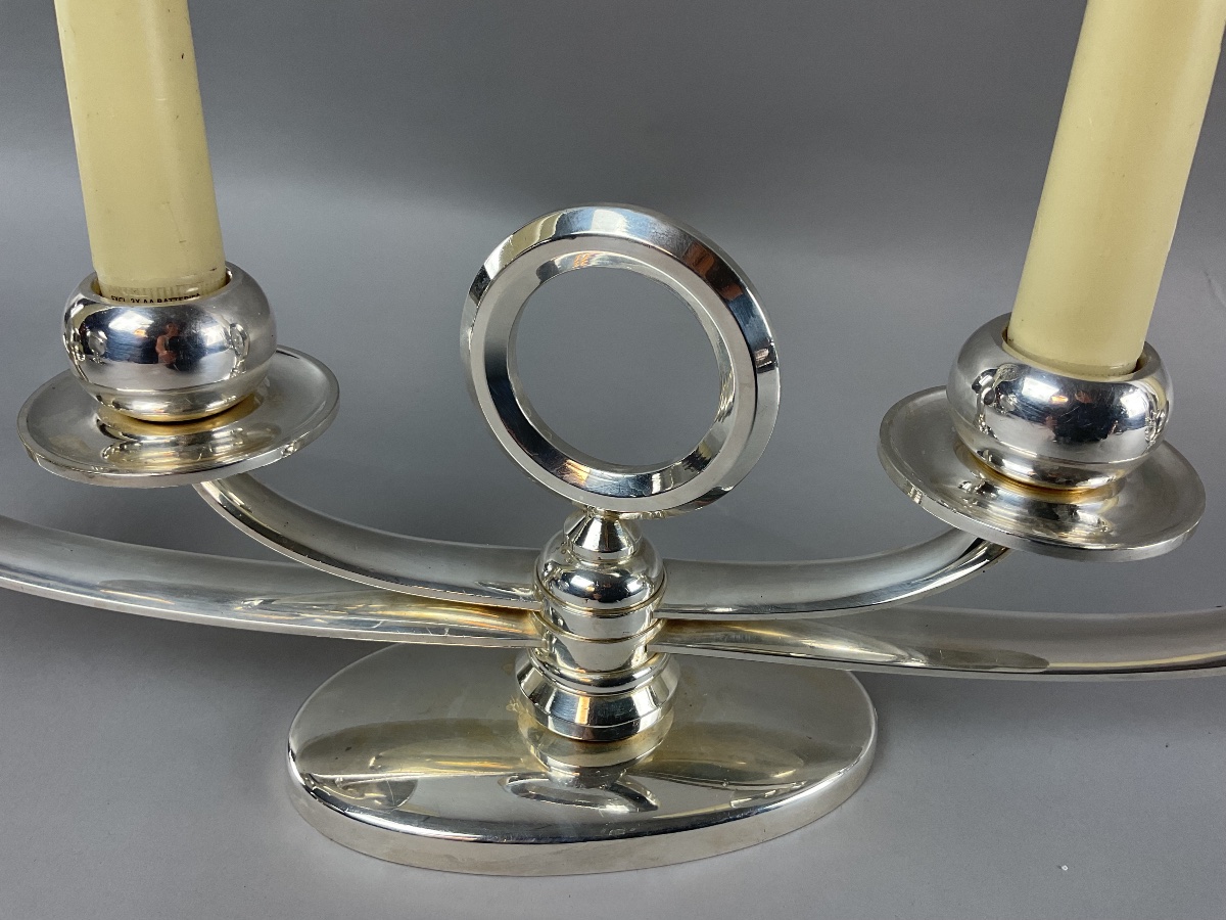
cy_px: 460
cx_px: 613
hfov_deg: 61.7
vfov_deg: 48.2
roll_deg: -3.2
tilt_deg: -31.8
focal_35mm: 29
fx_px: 1027
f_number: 1.8
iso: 50
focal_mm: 3
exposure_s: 1/100
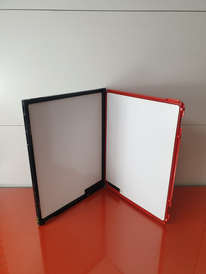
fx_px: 206
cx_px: 103
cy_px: 137
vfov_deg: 67.3
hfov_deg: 53.1
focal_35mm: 26
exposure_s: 1/50
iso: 100
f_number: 2.4
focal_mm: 4.3
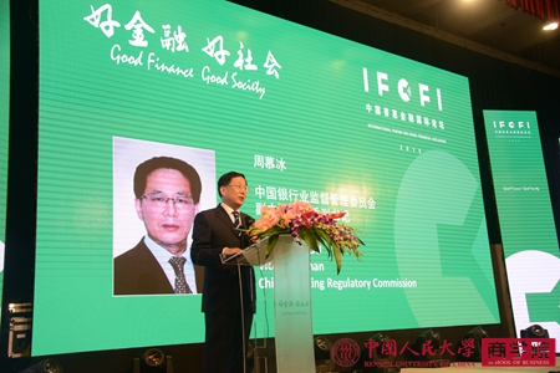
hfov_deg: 46.4
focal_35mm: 42
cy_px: 186
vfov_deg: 31.9
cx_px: 280
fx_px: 653
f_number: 4
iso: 800
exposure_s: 1/125
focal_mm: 42
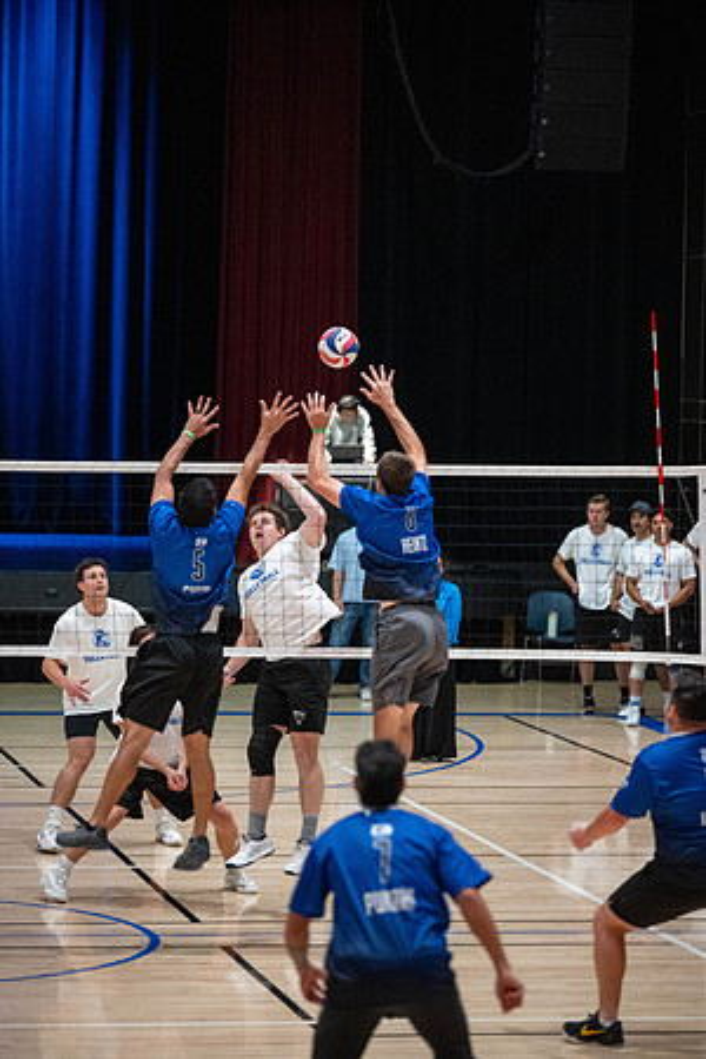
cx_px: 353
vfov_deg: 14.7
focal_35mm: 140
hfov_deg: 9.8
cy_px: 530
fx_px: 4118
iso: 6400
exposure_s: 1/640
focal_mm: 140
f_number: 2.8
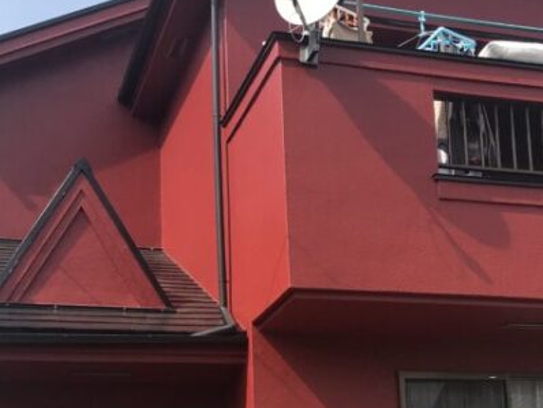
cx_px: 393
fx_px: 1130
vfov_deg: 20.2
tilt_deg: +12.9
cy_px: 332
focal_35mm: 72
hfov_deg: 26.7
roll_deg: +3.0
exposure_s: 1/1597
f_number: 1.8
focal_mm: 3.99
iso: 20
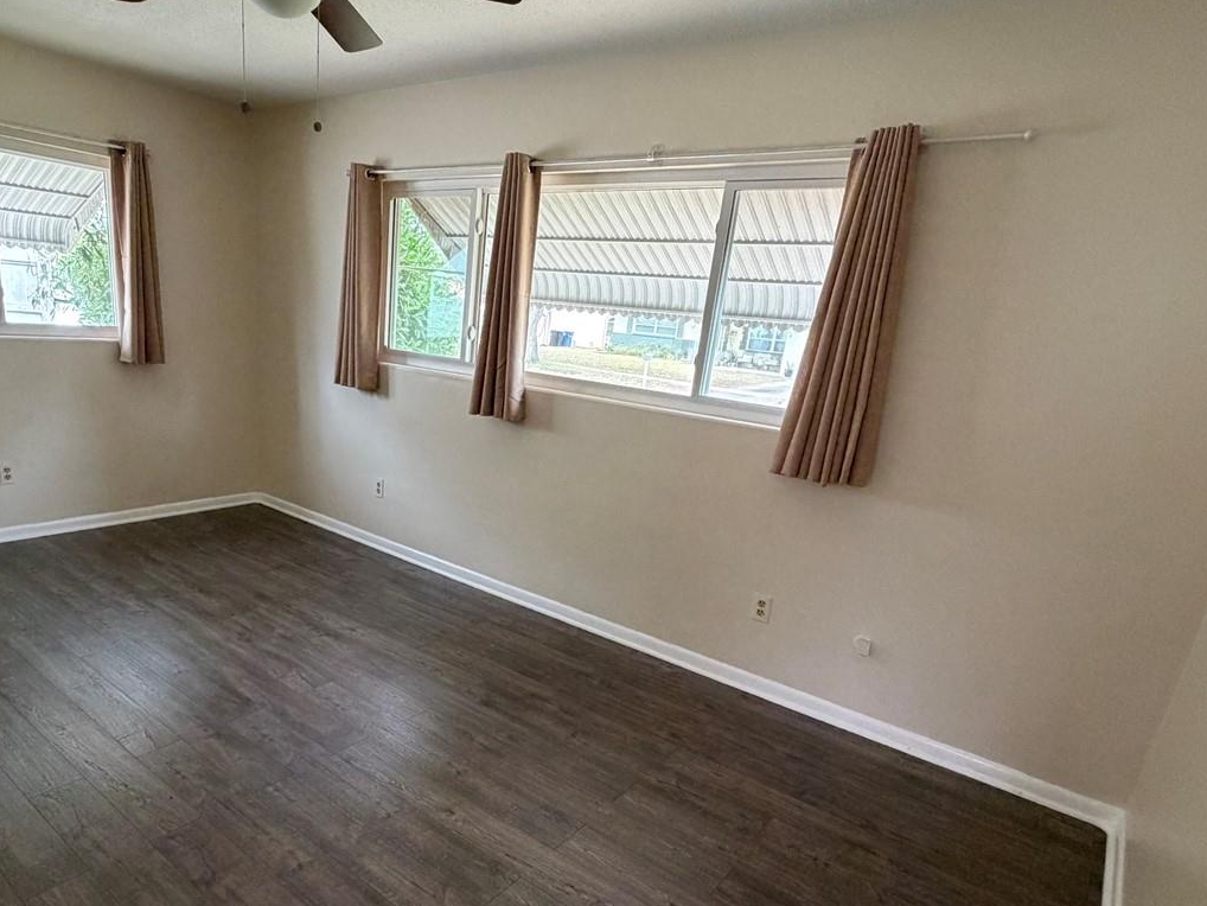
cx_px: 500
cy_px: 554
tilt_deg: -18.6
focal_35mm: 22
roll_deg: -5.5
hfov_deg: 75.8
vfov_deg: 60.5
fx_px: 767
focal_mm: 2.22
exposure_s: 1/60
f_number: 2.2
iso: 500
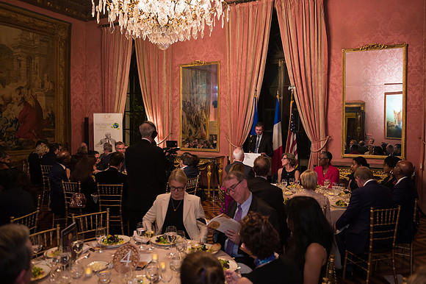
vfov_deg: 45.0
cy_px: 135
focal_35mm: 29
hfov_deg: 63.8
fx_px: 342
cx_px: 225
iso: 1600
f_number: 3.2
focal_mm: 27
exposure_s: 1/100
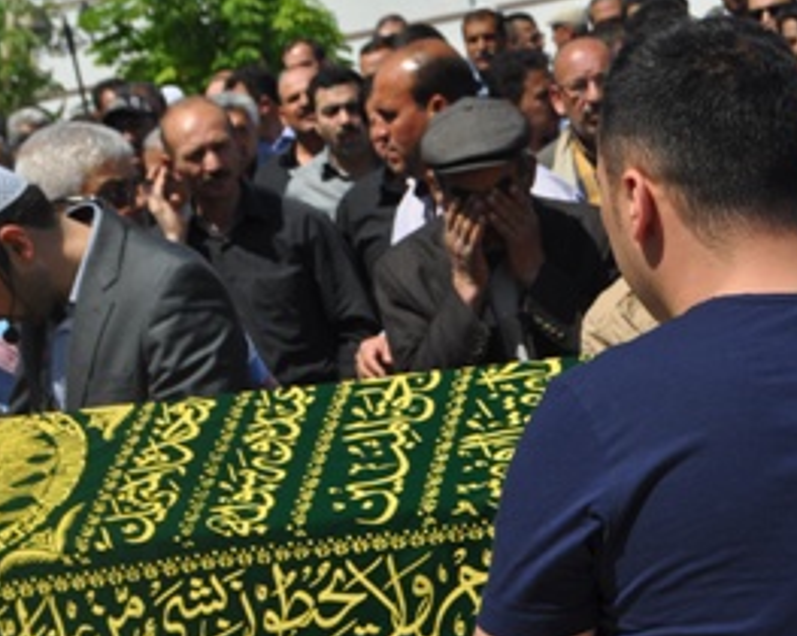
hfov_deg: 19.9
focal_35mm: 96
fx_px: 2263
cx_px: 542
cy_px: 424
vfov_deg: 16.0
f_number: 11
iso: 200
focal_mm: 40
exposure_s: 1/500
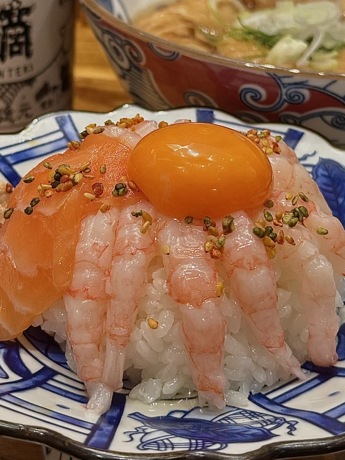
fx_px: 1090
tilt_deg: -23.2
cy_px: 76
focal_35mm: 82
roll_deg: -4.0
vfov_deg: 23.4
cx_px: 160
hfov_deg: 18.0
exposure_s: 1/50
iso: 80
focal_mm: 6.76
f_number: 1.78
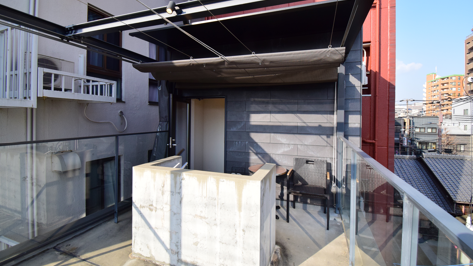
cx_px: 238
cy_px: 119
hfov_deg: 99.4
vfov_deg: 66.9
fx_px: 201
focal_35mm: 16
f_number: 8
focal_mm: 10
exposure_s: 1/1000
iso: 800
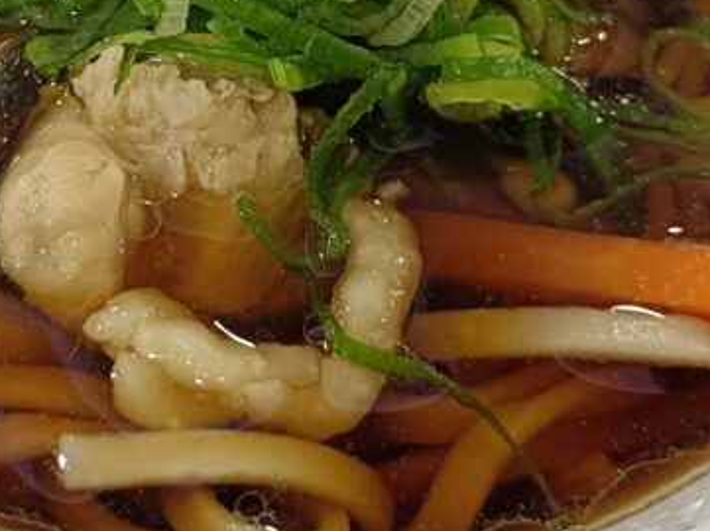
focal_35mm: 71
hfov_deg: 27.3
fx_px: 1455
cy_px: 33
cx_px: 240
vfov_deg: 20.2
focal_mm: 4.7
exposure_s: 1/60
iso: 640
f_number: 1.7
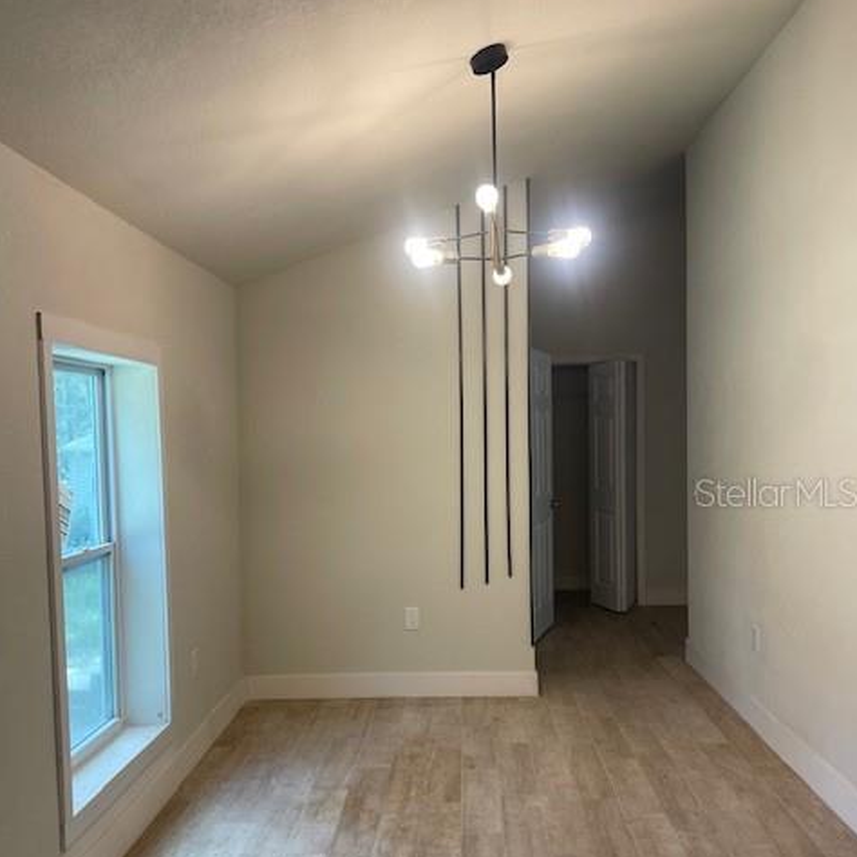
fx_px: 868
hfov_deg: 52.5
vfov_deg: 52.3
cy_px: 492
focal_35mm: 31
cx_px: 432
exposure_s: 1/120
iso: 80
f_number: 1.6
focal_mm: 4.2
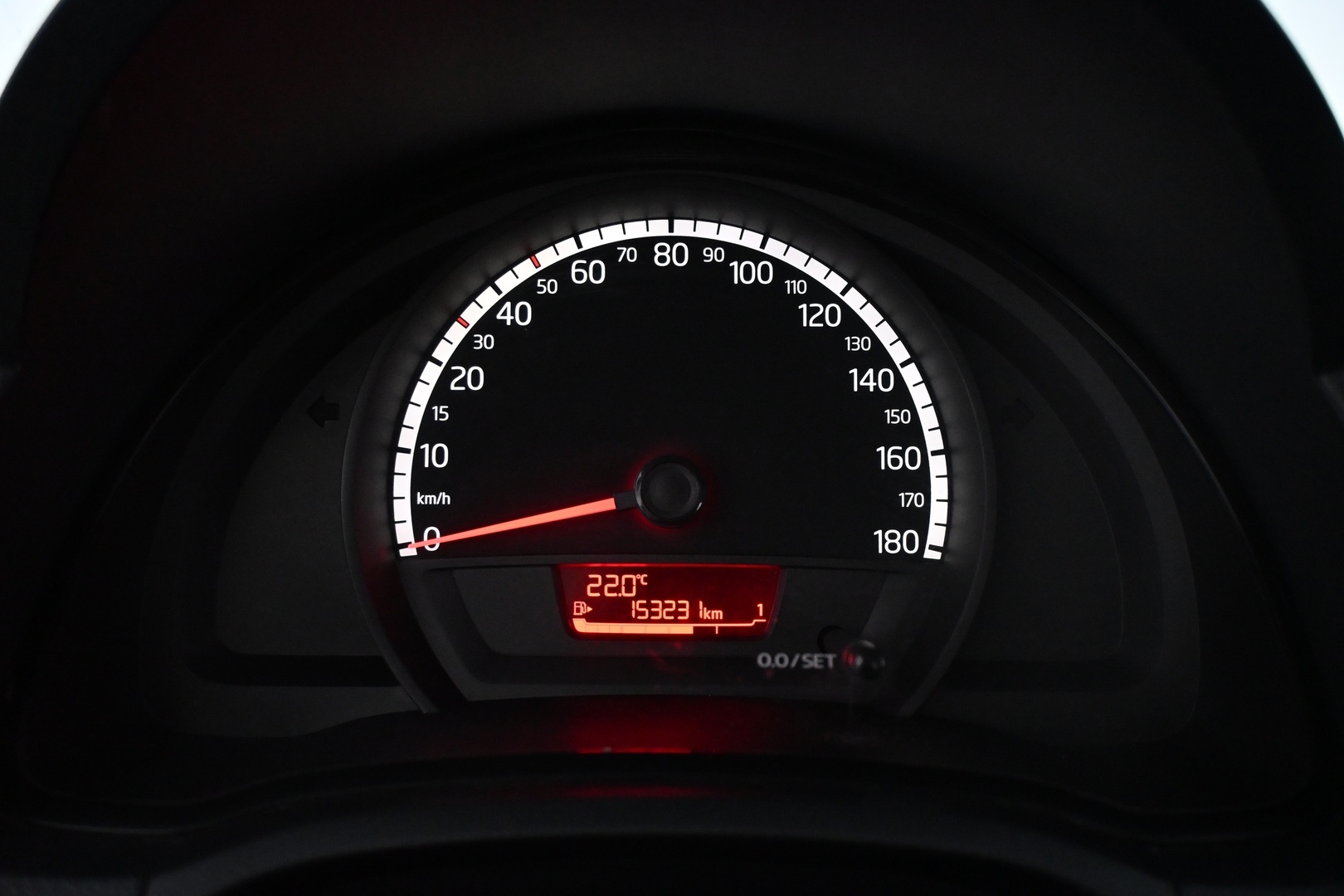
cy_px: 448
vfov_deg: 36.2
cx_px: 672
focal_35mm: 37
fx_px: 1372
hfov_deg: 52.2
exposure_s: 1/60
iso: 4500
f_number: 4.2
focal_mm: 24.5
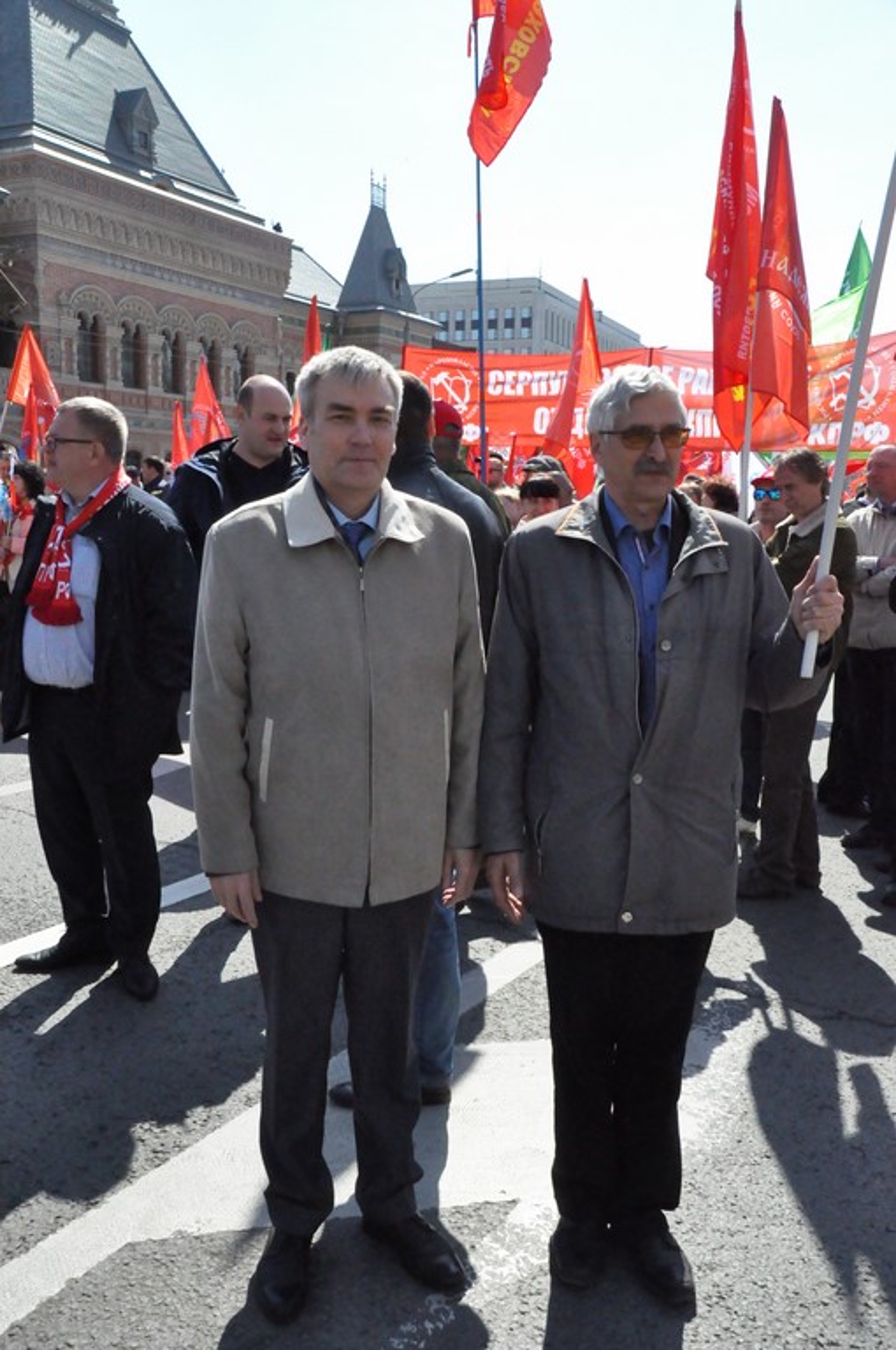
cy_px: 675
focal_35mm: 33
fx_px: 1235
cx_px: 448
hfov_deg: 39.9
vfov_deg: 57.3
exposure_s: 1/4000
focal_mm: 22
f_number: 10
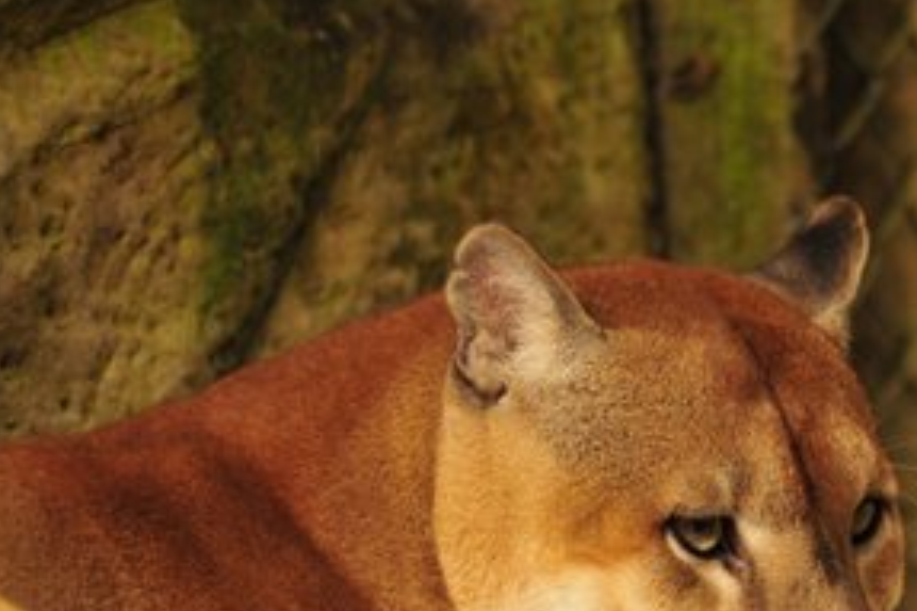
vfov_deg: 7.0
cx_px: 930
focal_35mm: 196
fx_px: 4989
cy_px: 461
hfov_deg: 10.4
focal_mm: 50
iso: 400
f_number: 1.8
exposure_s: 1/1000
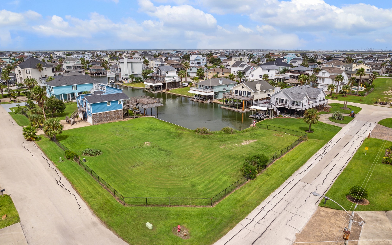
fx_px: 256
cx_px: 183
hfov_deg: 74.7
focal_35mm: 24
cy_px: 133
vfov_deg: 51.0
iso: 100
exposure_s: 1/5000
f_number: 2.8
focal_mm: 8.4
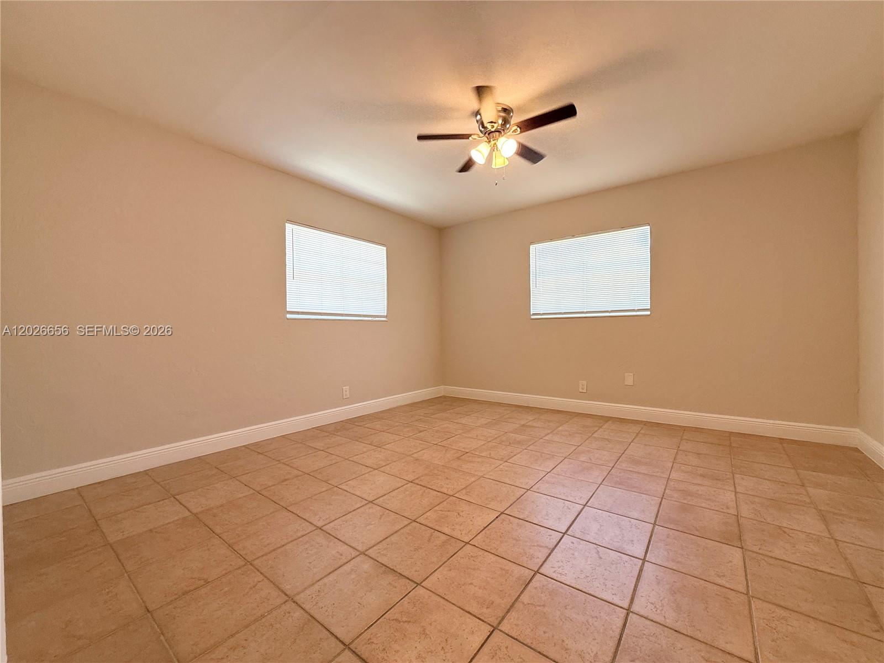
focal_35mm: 14
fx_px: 358
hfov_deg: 102.1
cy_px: 332
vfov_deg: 85.7
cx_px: 442
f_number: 2.2
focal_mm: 2.22
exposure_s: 1/120
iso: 125
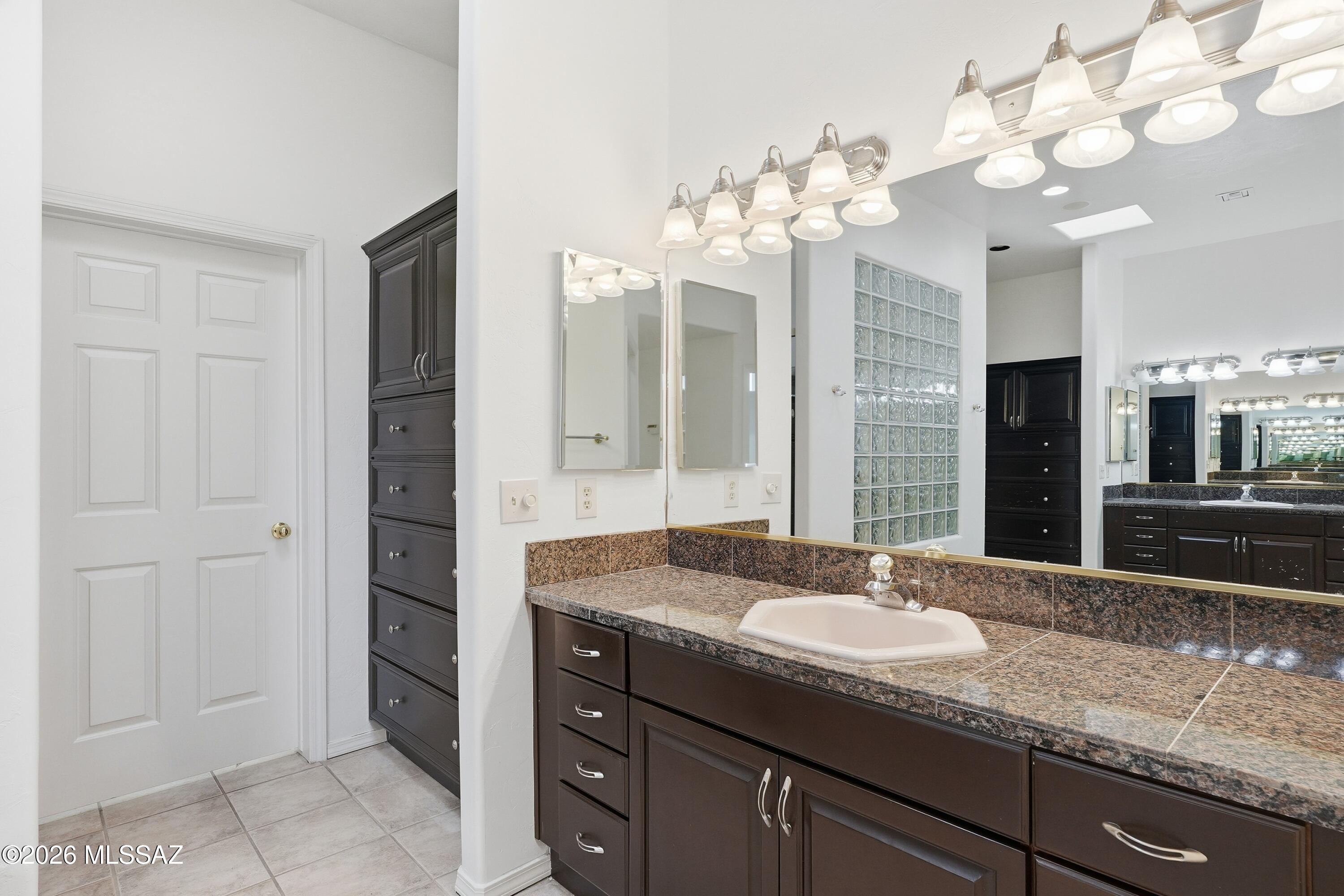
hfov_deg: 88.4
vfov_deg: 65.9
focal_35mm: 18
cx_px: 672
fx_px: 691
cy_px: 448
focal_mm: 18.5
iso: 100
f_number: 9
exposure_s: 1/100
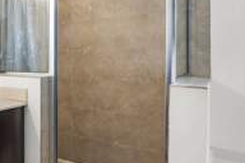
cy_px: 65
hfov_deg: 41.5
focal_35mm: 35
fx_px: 238
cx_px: -33
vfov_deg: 37.7
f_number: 9
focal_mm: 14
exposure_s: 3
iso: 100
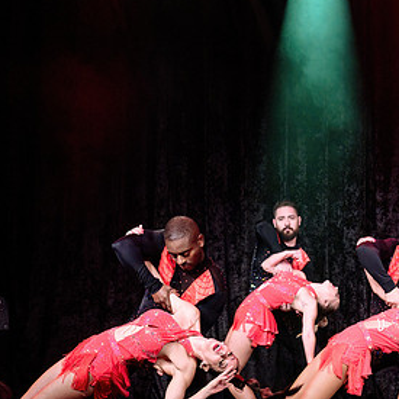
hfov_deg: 22.8
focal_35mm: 73
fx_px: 952
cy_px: 298
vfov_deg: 23.4
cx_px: 394
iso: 1600
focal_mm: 28
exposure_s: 1/400
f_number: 3.2
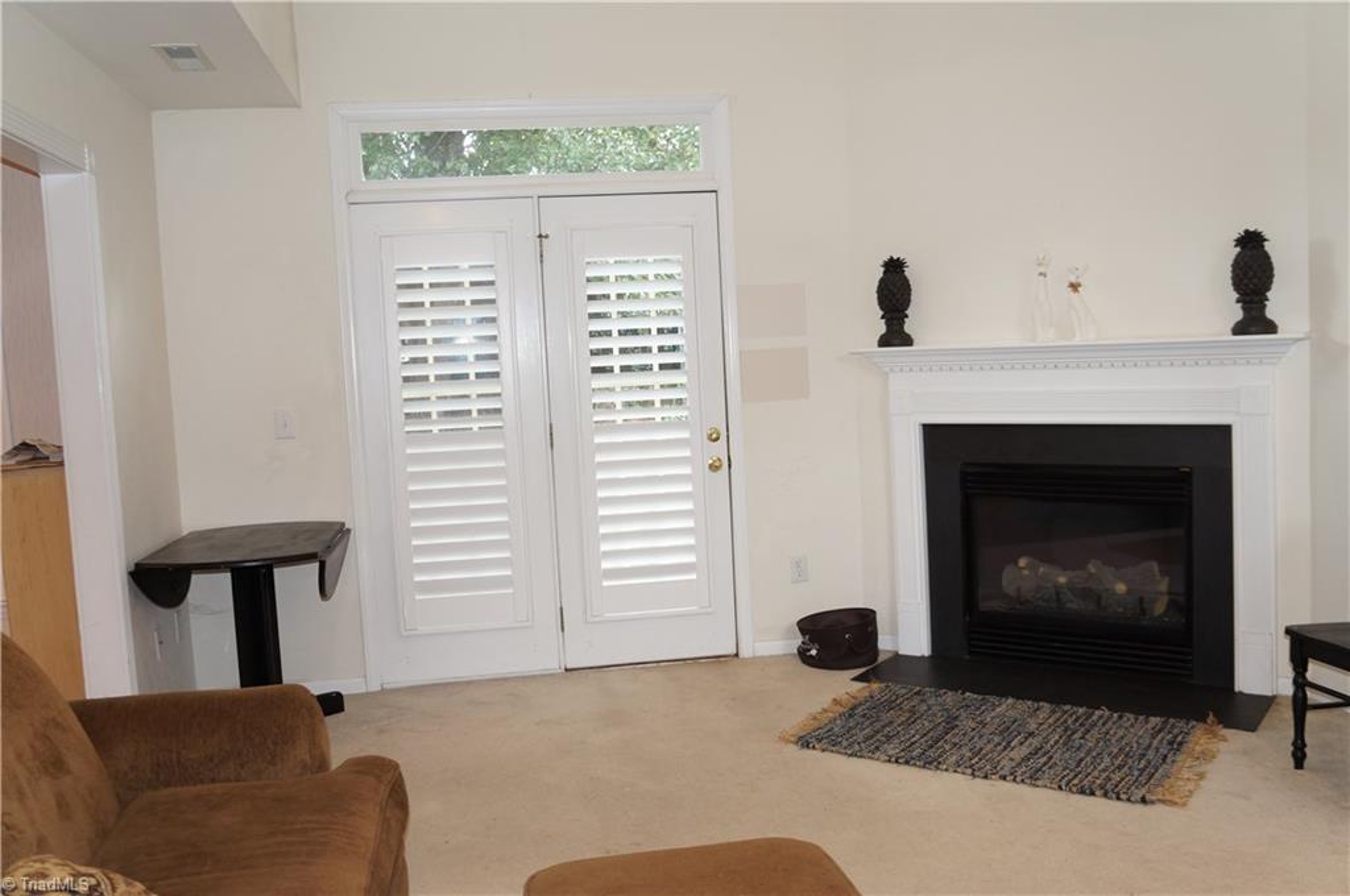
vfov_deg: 43.5
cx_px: 675
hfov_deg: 62.0
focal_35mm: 30
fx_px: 1124
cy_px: 448
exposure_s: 1/60
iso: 500
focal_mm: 20
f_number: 4
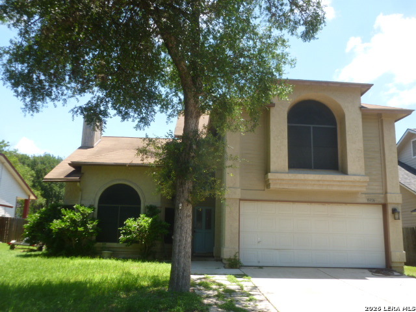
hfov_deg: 60.0
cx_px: 208
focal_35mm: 30
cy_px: 156
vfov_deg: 46.8
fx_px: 361
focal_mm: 5.4
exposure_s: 1/320
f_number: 3.4
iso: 100
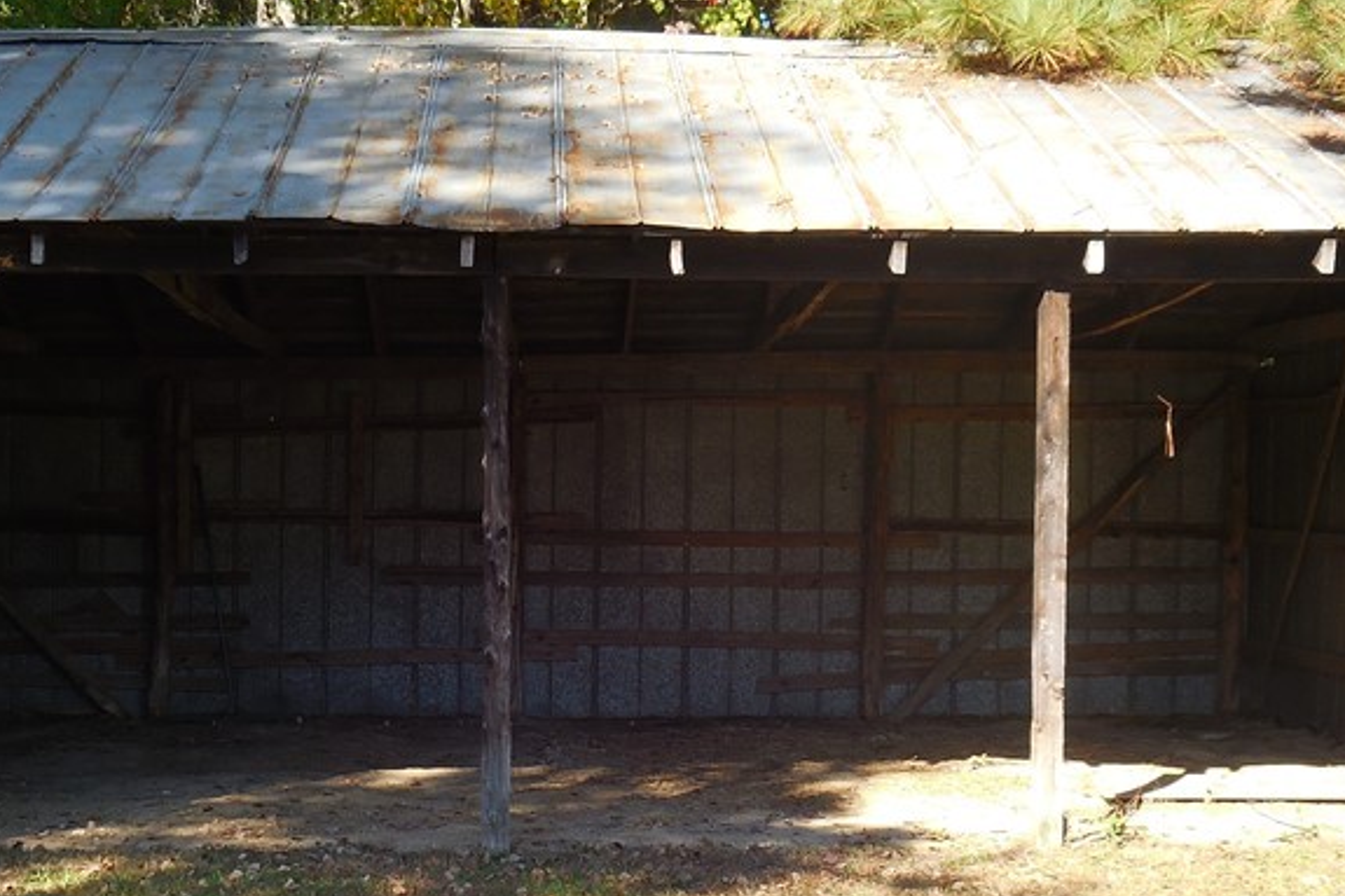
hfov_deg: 31.9
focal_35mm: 63
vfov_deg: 21.5
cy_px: 604
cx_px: 587
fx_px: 2353
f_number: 4.2
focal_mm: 6
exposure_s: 1/200
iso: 125
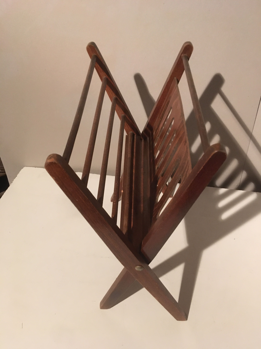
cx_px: 130
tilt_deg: -43.7
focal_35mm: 29
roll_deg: -2.8
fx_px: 292
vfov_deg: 61.7
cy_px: 174
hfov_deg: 48.2
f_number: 2.2
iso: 500
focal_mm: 4.15
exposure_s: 1/17
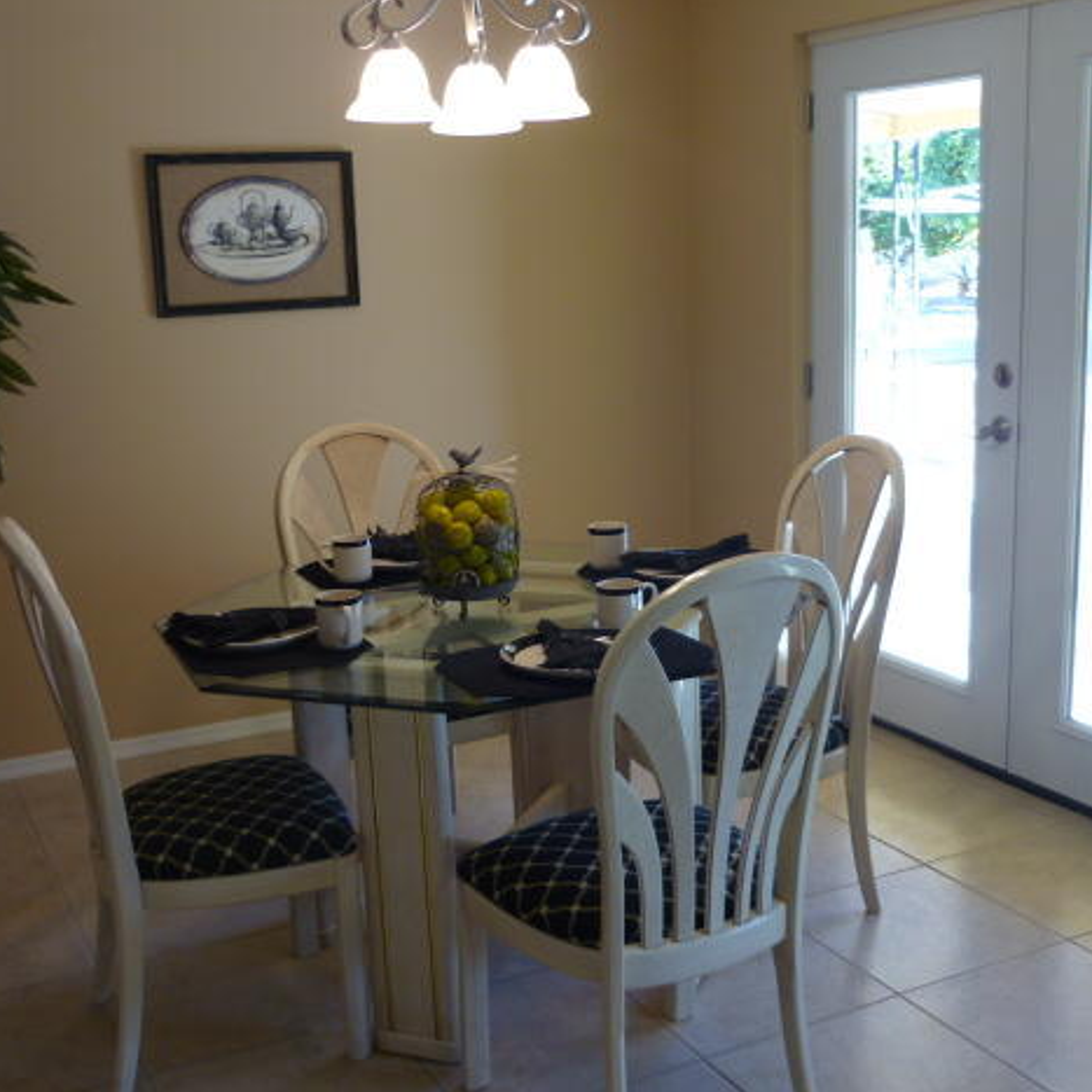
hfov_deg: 41.9
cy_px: 535
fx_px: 1428
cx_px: 550
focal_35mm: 40
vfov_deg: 41.9
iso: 100
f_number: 2.8
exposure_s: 1/30
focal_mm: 5.5
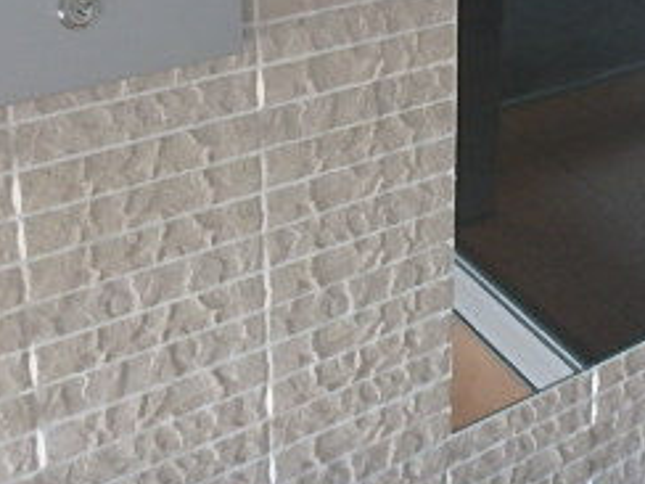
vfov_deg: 23.8
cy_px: -119
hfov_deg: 34.6
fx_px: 1025
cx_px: 439
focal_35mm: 55
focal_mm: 3.7
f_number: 3.5
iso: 500
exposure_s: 1/30
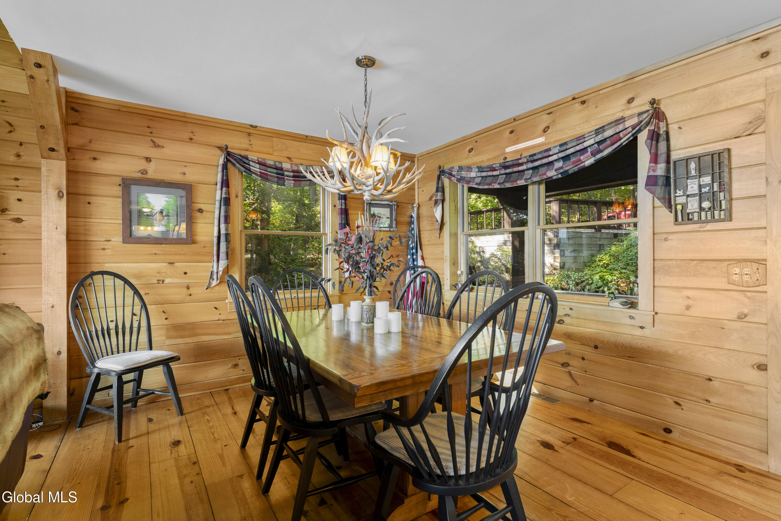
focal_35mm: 17
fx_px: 364
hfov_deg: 94.0
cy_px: 260
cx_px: 390
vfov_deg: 71.1
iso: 800
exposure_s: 1/2.5
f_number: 6.3
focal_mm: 16.8
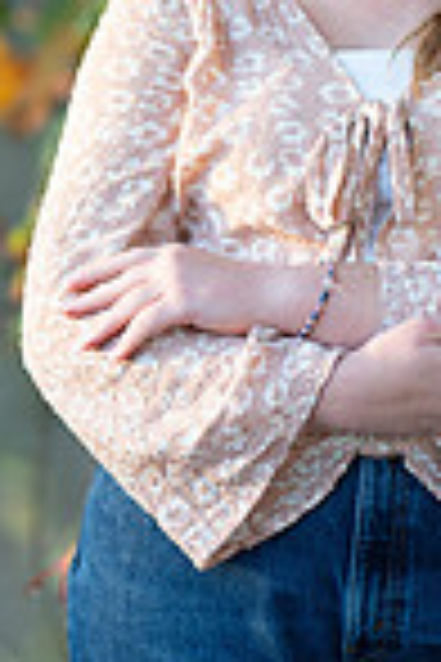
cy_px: 257
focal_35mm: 260
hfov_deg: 5.3
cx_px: 374
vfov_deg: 7.9
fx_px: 4777
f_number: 1.2
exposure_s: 1/640
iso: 160
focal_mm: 85
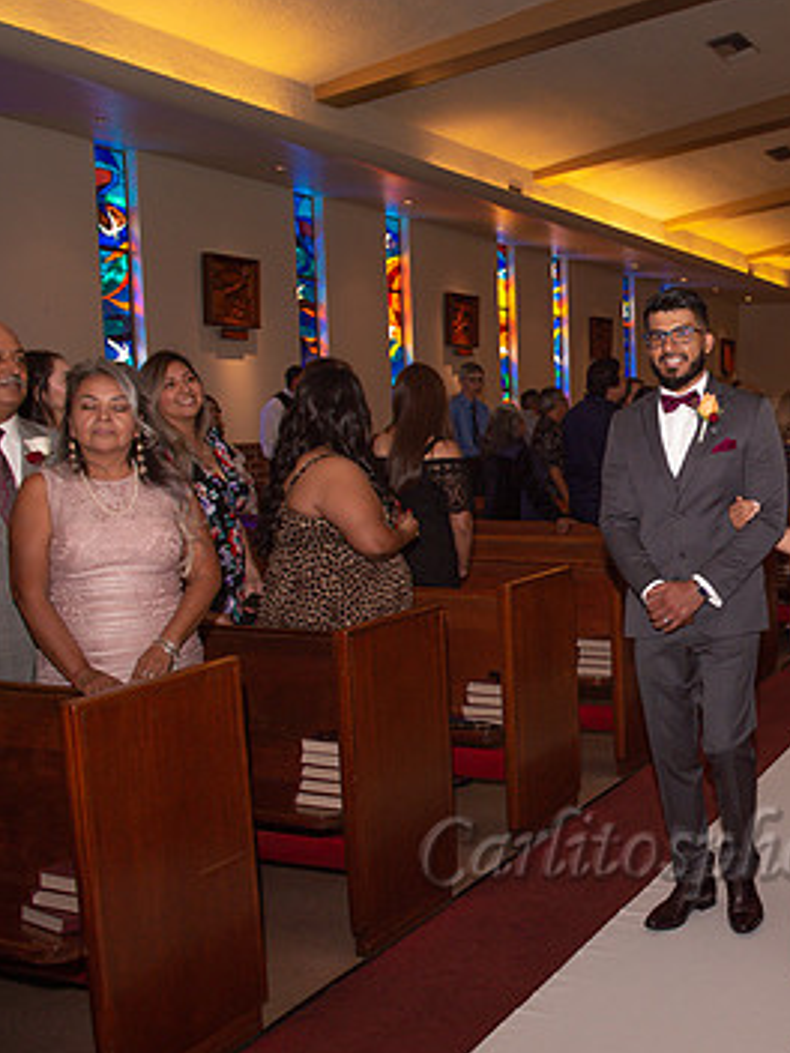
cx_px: 766
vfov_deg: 48.9
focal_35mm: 38
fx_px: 1156
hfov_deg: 34.7
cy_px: 559
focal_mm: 24
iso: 400
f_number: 4
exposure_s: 1/250
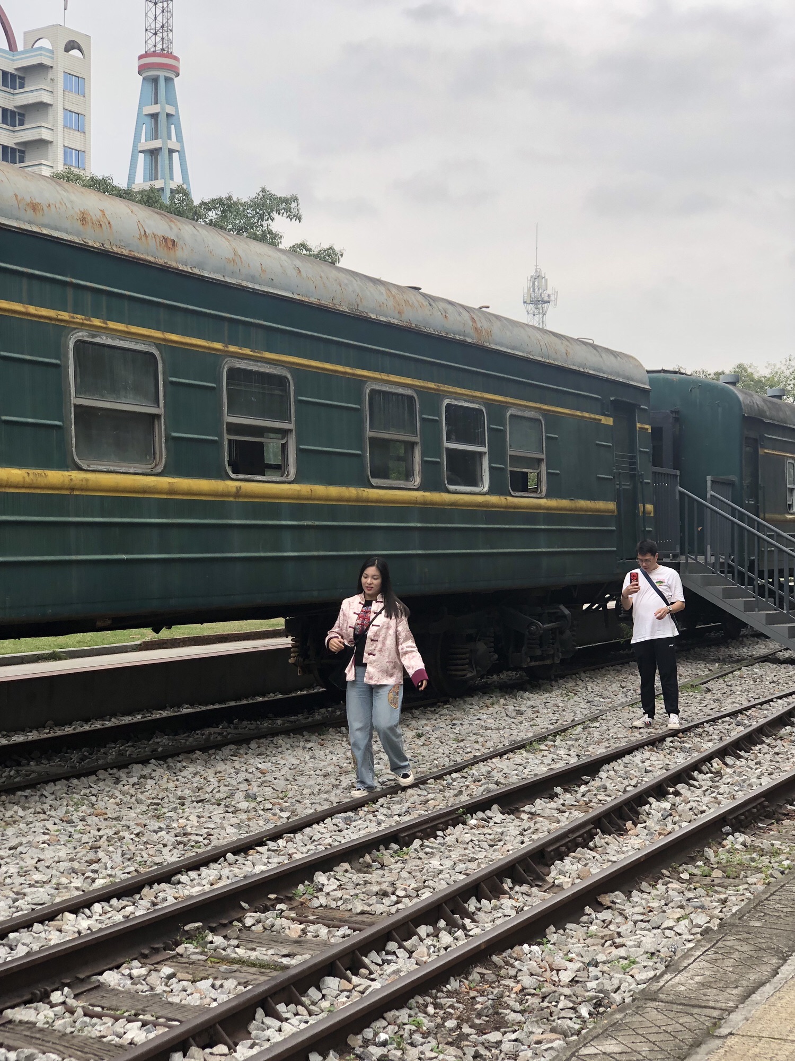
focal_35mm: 52
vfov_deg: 36.8
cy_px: 530
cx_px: 398
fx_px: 1592
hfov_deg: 28.0
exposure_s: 1/138
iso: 16
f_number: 2.4
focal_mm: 6
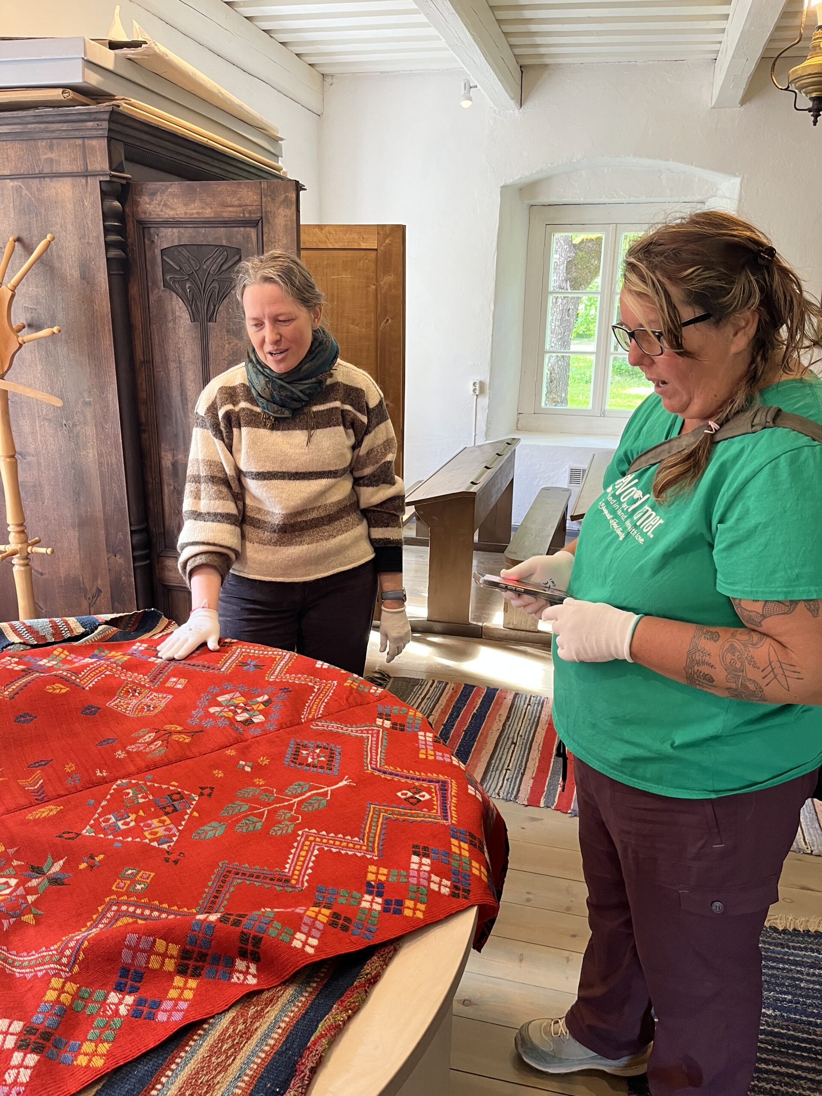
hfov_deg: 53.1
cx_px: 411
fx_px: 823
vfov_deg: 67.3
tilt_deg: -15.8
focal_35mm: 26
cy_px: 548
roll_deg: +0.0
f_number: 1.6
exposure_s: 1/60
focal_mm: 5.1
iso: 160
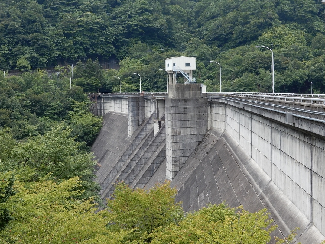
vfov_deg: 25.7
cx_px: 162
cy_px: 122
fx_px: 535
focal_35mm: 57
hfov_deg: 33.8
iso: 80
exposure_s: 1/125
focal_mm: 10.2
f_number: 5.6
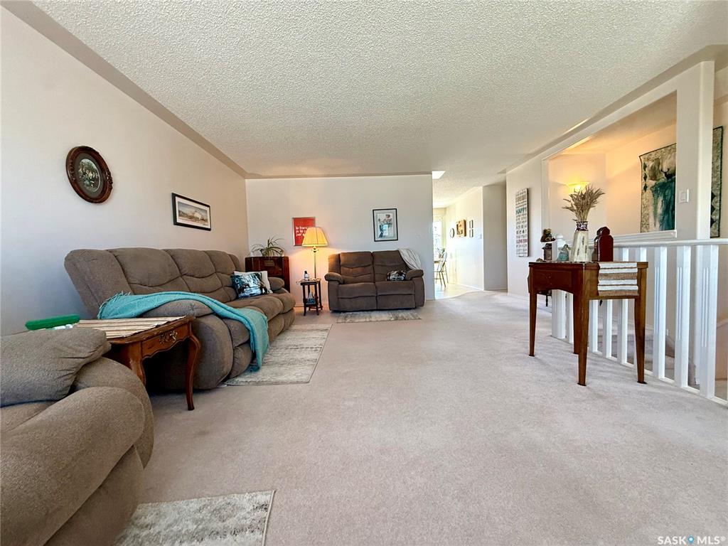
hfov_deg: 102.1
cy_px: 273
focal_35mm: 14
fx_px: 294
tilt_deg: -2.9
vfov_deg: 85.7
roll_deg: +1.8
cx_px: 364
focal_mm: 2.22
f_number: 2.2
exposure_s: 1/120
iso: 250
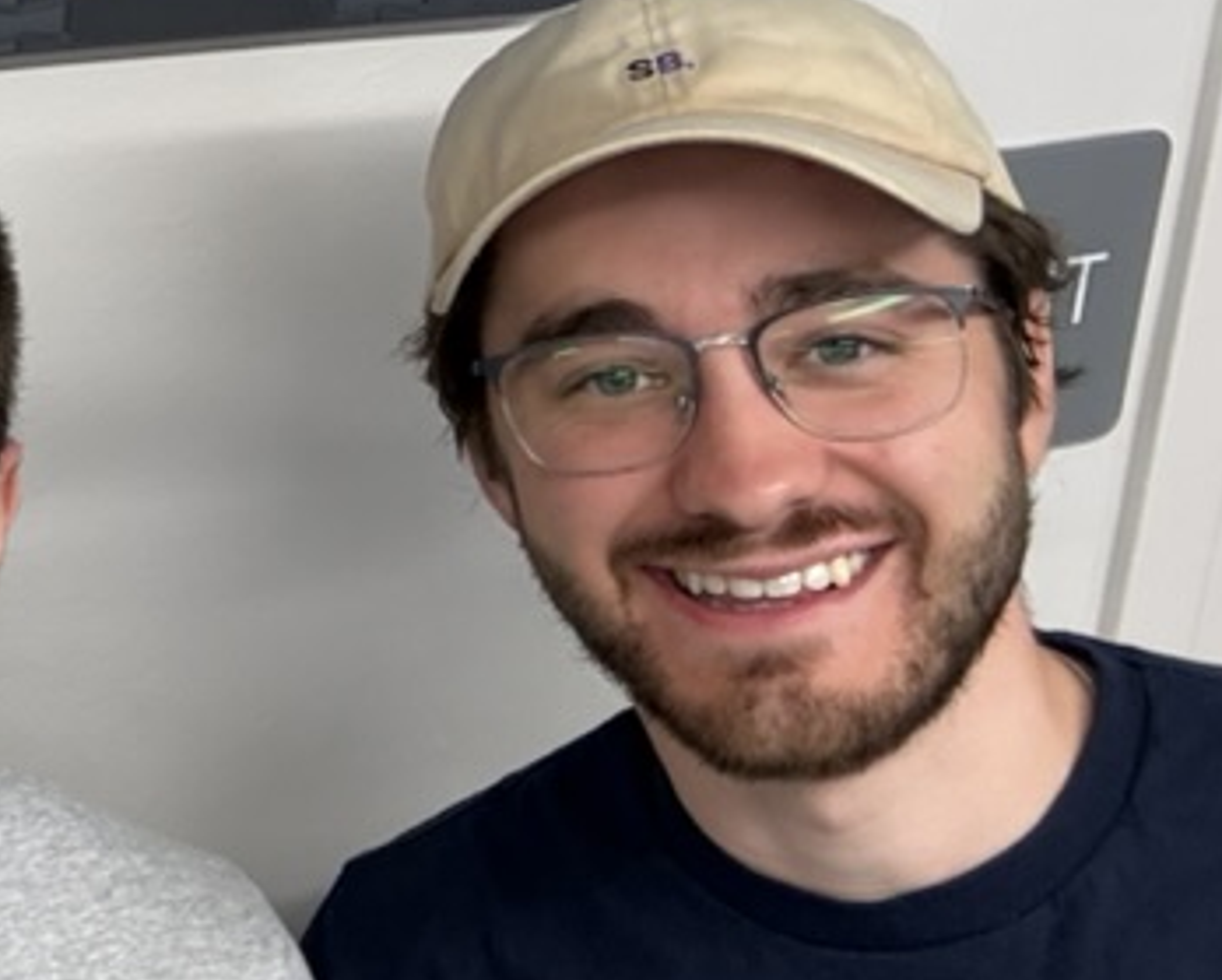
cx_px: -509
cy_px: 116
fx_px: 2389
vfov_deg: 22.7
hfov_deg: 23.9
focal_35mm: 66
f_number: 1.9
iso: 80
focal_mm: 2.69
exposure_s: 1/60
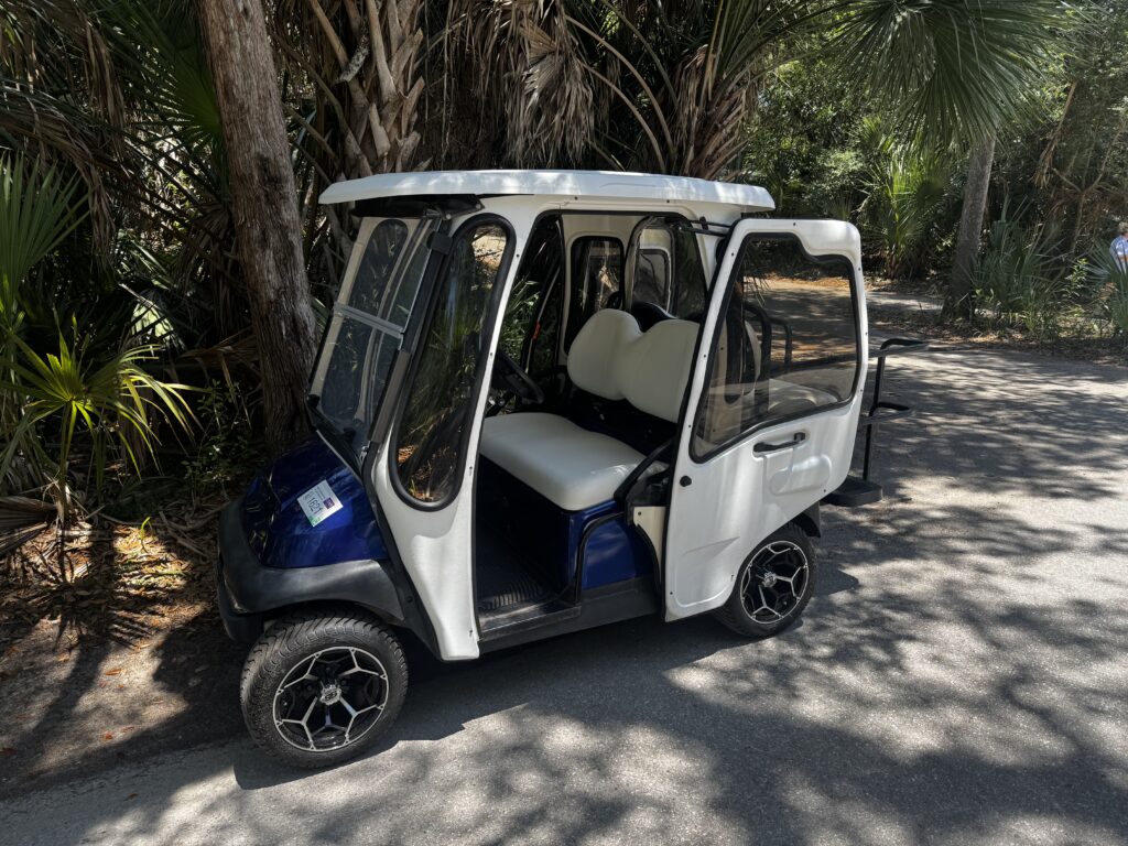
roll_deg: -0.3
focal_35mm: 24
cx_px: 564
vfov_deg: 56.8
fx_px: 782
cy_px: 423
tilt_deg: -14.2
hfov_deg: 71.6
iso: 80
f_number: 1.78
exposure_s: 1/723
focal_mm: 6.76
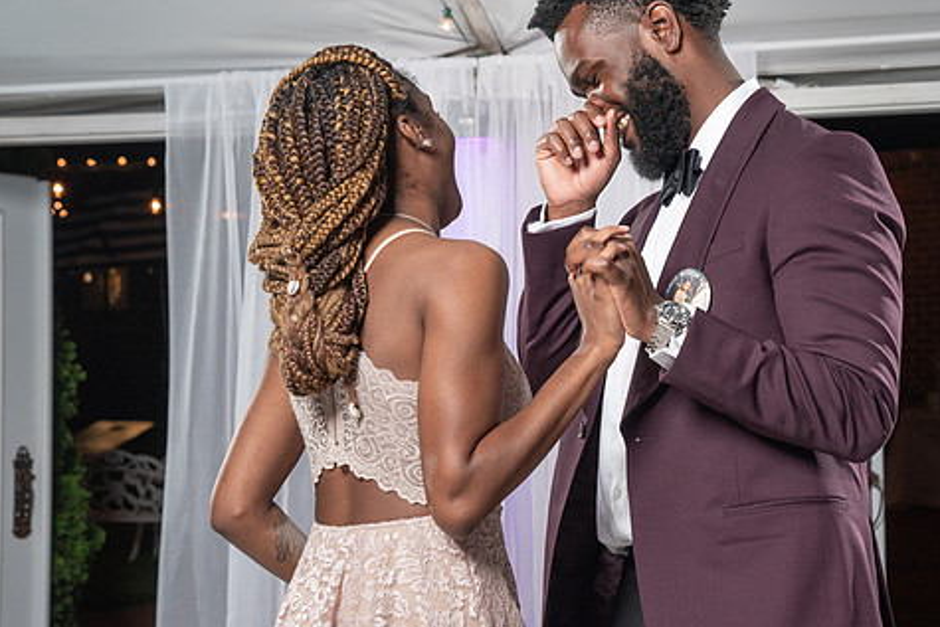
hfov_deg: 24.4
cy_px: 327
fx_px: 2168
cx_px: 617
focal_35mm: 83
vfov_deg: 16.5
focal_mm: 58
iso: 1000
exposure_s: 1/200
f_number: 5.6
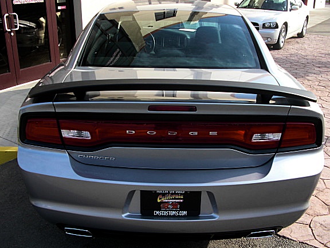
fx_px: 381
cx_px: 170
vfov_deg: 36.0
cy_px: 123
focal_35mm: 40
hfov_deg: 46.8
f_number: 2.8
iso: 50
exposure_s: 1/200
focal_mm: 6.3
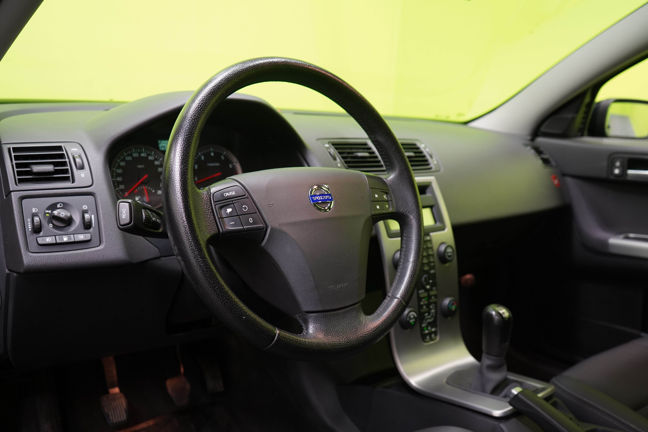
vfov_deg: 41.1
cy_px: 216
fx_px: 576
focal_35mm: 32
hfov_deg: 58.7
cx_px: 324
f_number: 5
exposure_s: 1/25
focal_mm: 32
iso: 1250
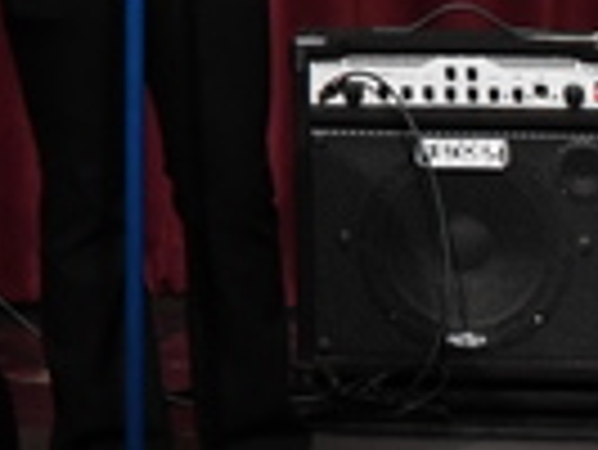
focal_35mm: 688
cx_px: -755
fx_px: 11896
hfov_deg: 2.9
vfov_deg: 2.1
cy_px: -893
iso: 2500
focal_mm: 62
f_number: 7.1
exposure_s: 1/125
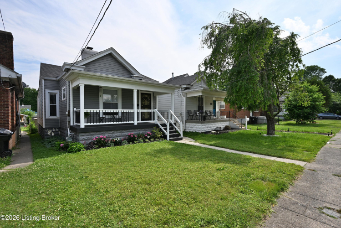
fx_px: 166
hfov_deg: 91.6
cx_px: 170
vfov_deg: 68.9
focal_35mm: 18
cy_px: 114
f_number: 5.6
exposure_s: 1/1000
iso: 250
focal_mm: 17.5
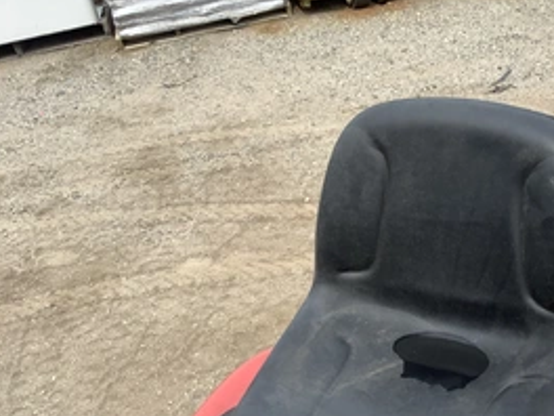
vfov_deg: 30.4
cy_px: 309
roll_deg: +8.2
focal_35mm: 47
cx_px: 409
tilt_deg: -37.3
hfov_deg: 39.4
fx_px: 752
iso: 25
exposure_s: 1/612
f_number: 2.4
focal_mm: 3.3
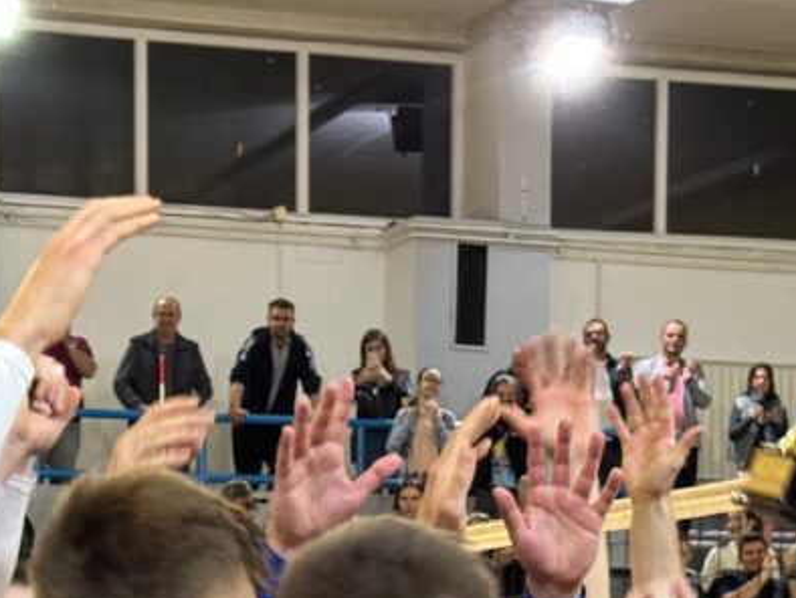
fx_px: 2991
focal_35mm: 130
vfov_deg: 11.1
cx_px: 356
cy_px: 789
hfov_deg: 15.2
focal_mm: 6.86
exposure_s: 1/50
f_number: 1.78
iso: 200
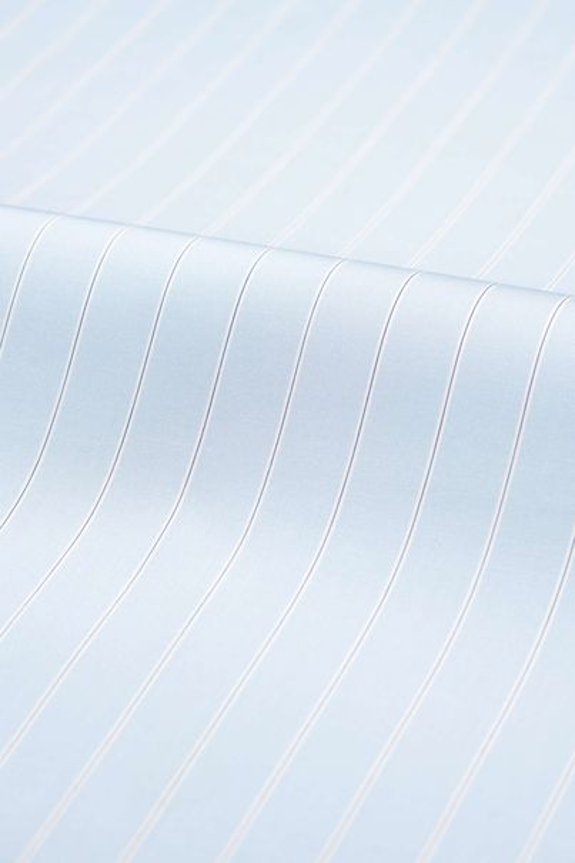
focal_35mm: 85
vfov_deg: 23.9
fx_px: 2037
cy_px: 432
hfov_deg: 16.1
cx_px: 288
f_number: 8
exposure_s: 1/160
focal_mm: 85
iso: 100
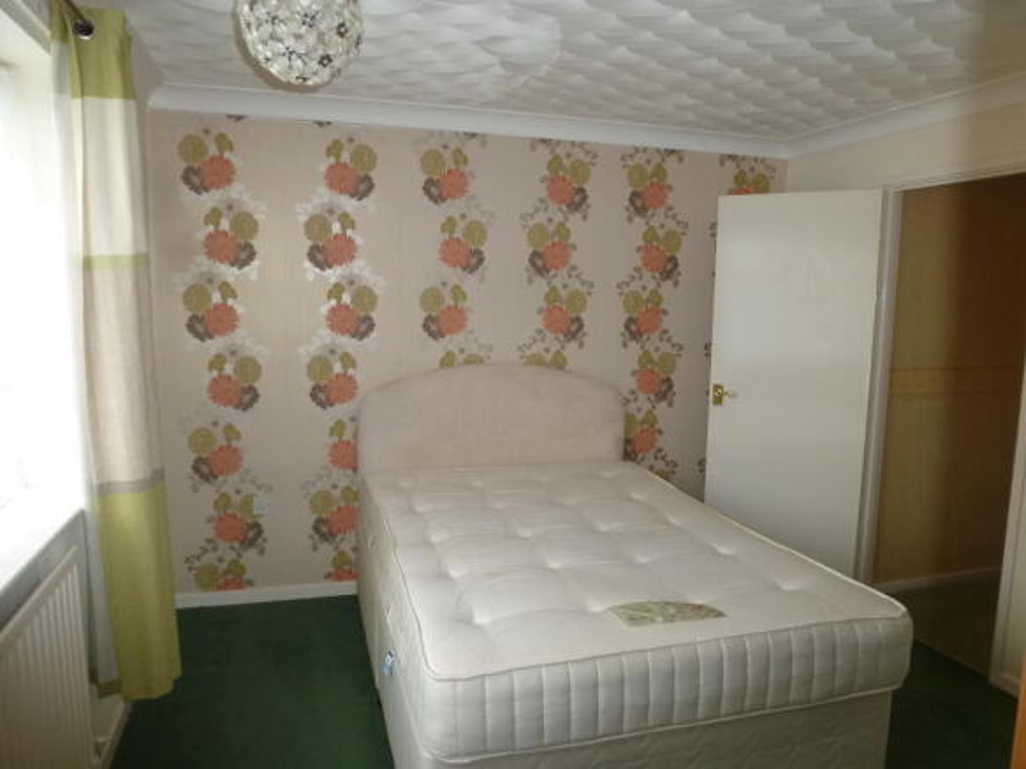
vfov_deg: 56.8
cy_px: 384
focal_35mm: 24
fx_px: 711
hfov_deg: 71.6
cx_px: 513
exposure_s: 1/60
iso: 200
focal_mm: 4.3
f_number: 3.3
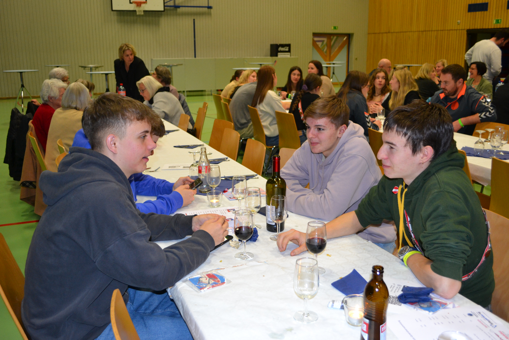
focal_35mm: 33
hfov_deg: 57.2
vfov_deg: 40.0
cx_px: 254
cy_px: 170
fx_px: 467
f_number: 3.8
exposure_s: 1/60
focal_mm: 22
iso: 1000
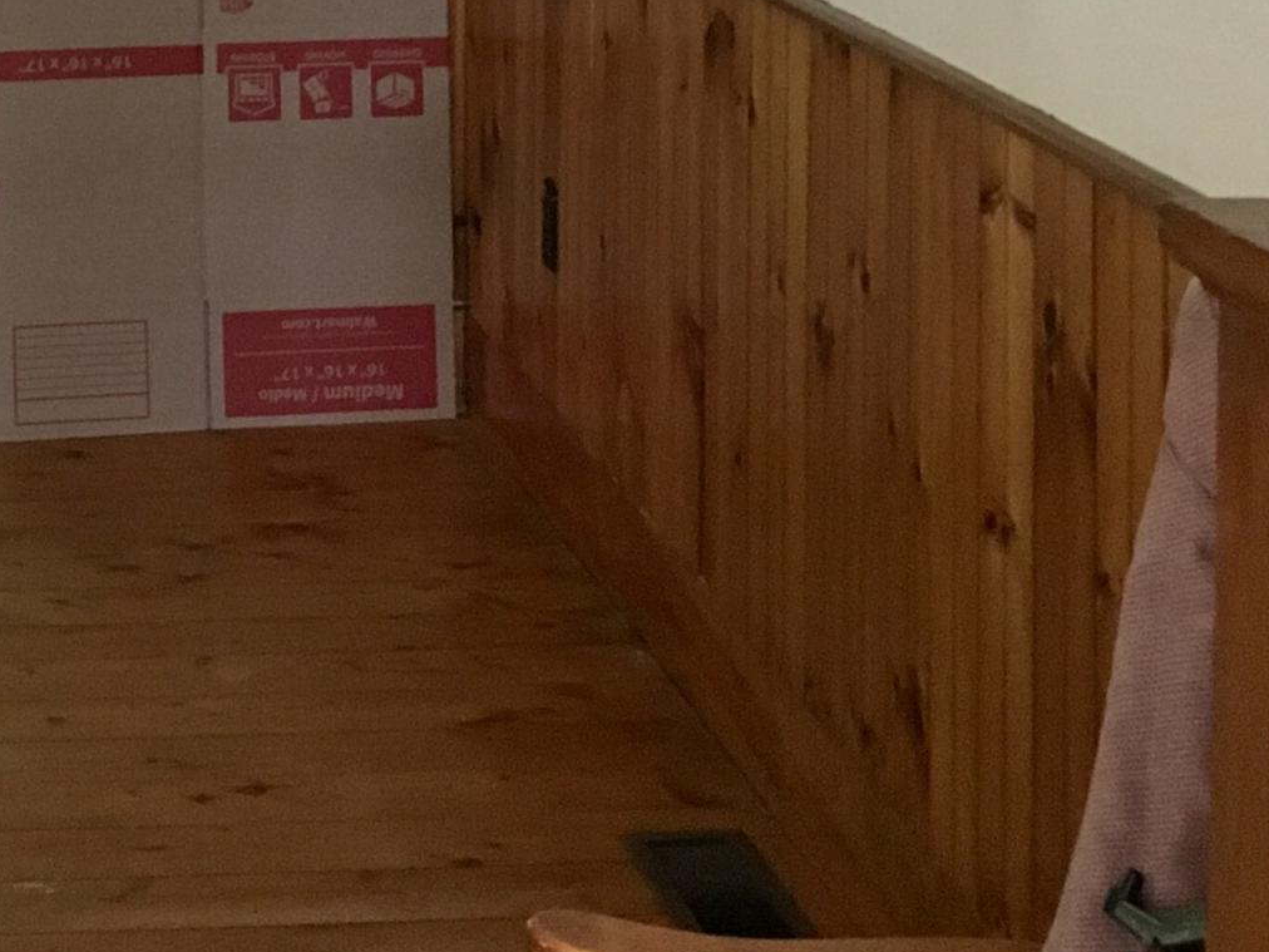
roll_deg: -0.6
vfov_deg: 16.1
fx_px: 3153
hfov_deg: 22.0
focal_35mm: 86
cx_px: 50
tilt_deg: -1.3
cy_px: -369
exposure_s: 1/20
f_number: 2.2
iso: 200
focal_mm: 4.15
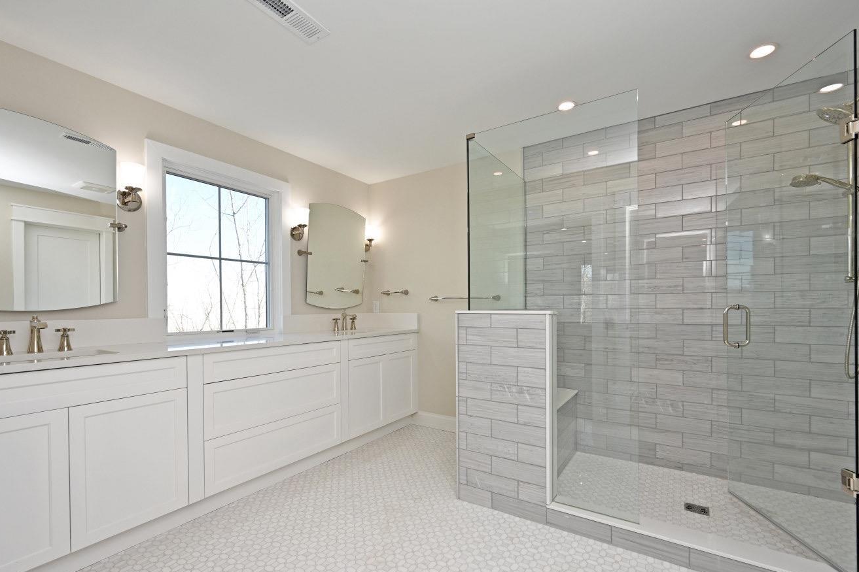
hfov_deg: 96.7
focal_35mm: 16
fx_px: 382
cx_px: 423
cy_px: 306
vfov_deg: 73.6
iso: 200
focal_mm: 14
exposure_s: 1/100
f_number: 5.6
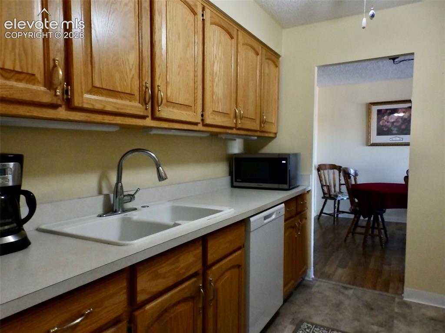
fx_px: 283
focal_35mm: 22
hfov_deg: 76.4
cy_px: 166
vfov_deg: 61.0
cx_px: 222
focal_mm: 4
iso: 320
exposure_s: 1/30
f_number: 3.4
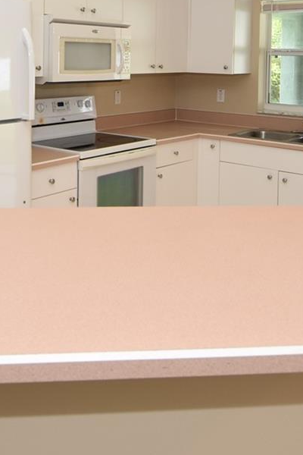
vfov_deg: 46.0
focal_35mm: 40
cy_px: 91
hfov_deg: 33.2
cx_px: 108
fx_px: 505
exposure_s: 1/60
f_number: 4
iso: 280
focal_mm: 10
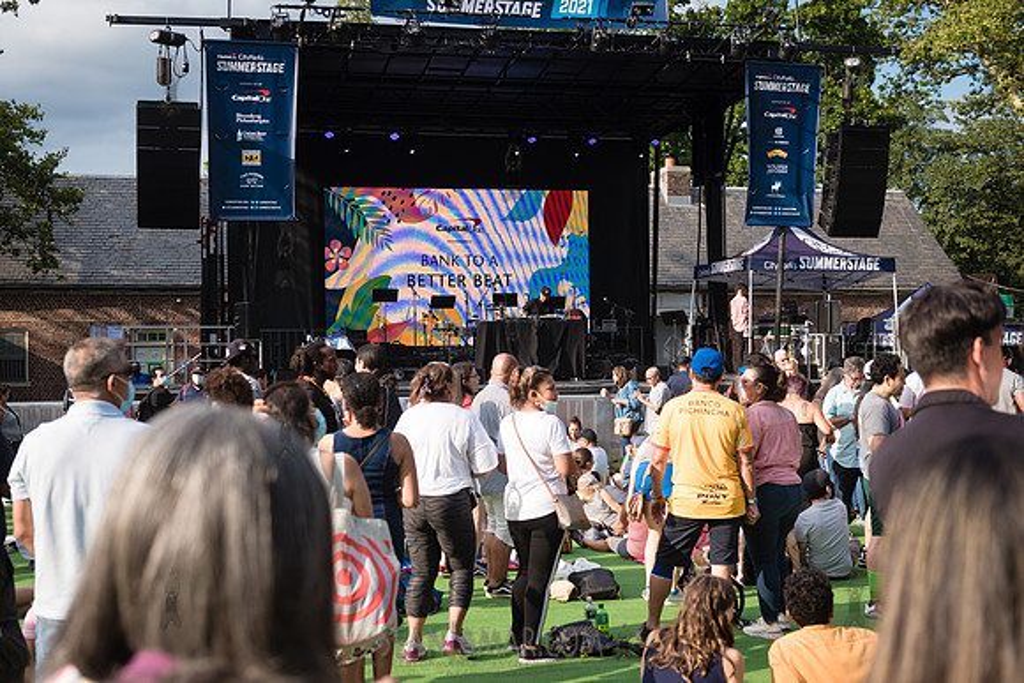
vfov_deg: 29.9
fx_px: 1280
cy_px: 342
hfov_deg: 43.6
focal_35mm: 45
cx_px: 512
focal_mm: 45
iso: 500
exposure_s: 1/2000
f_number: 4.5
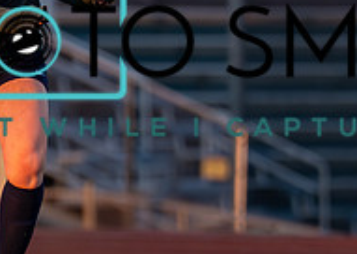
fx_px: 15294
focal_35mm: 1510
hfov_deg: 1.3
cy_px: 128
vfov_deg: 1.0
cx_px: -30
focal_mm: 200
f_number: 2.8
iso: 400
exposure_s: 1/1600
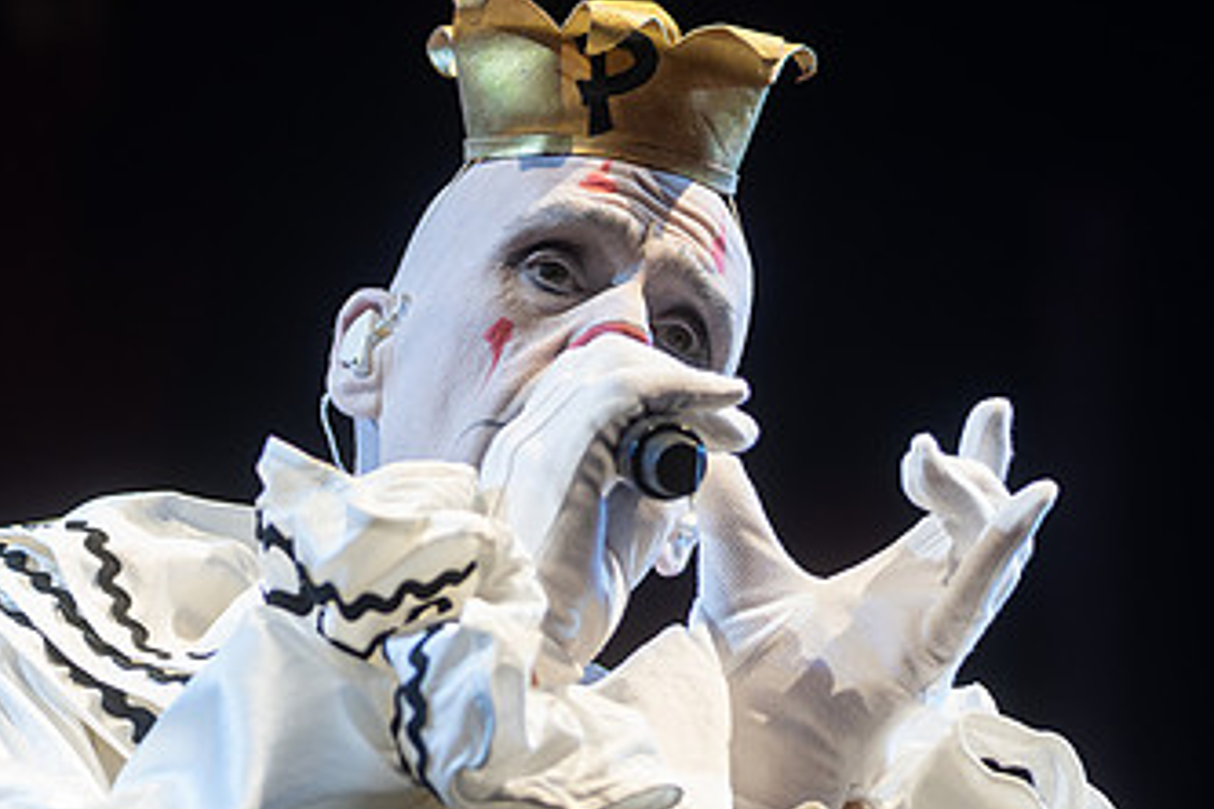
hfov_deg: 9.5
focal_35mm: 216
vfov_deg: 6.4
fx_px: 7283
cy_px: 507
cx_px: 689
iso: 640
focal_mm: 116
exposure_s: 1/400
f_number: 5
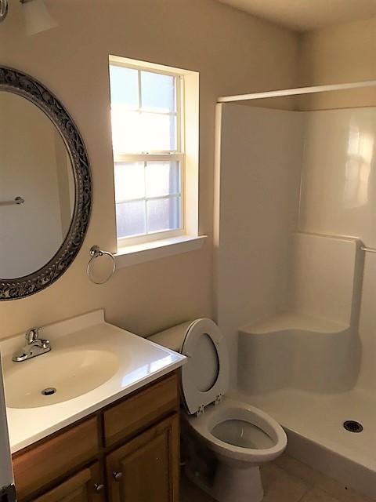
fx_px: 420
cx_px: 188
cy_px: 251
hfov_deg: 48.2
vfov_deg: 61.7
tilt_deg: -14.0
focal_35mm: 29
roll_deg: +0.8
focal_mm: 4.15
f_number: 2.2
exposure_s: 1/30
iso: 25
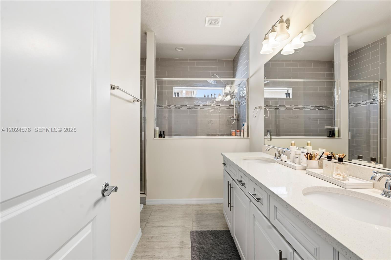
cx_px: 196
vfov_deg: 73.7
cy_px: 130
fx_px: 174
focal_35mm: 16
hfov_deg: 96.7
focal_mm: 16
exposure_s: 1/2
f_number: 8
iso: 100
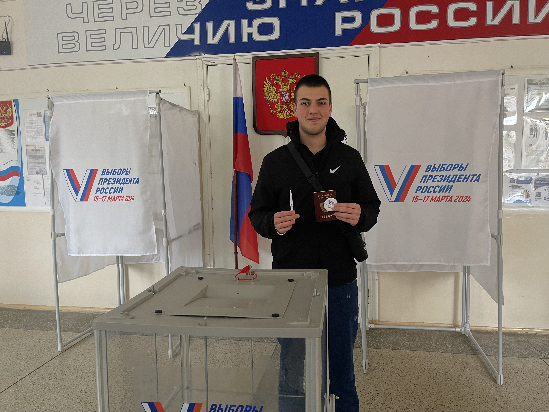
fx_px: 396
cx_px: 274
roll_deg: +1.0
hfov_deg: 69.4
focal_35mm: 25
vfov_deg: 54.9
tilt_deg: -5.9
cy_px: 206
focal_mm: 5.1
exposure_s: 1/71
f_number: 1.6
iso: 125
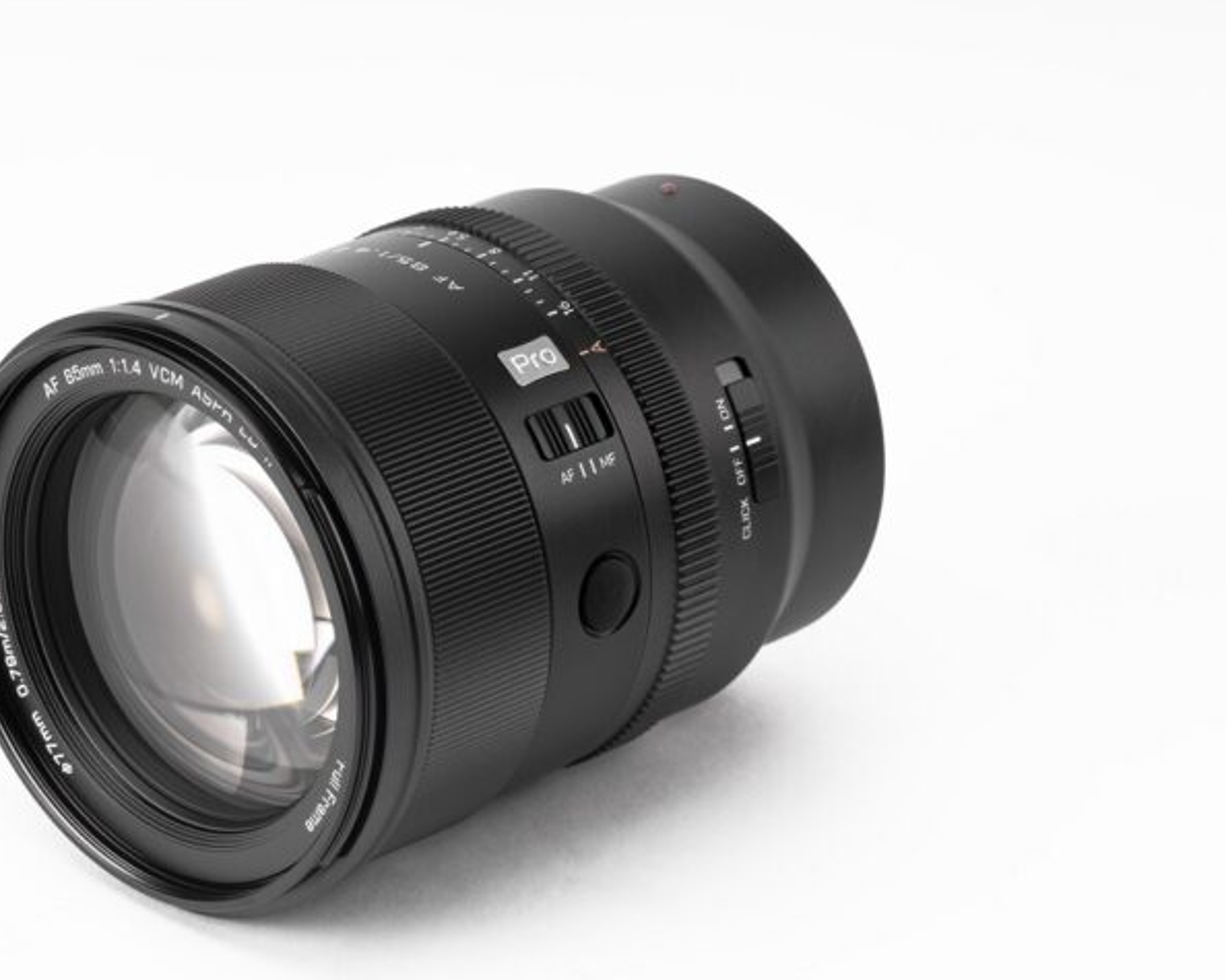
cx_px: 431
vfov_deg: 9.1
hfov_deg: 11.3
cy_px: 463
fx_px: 6167
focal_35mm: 170
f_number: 14
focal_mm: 105
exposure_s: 1/200
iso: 100
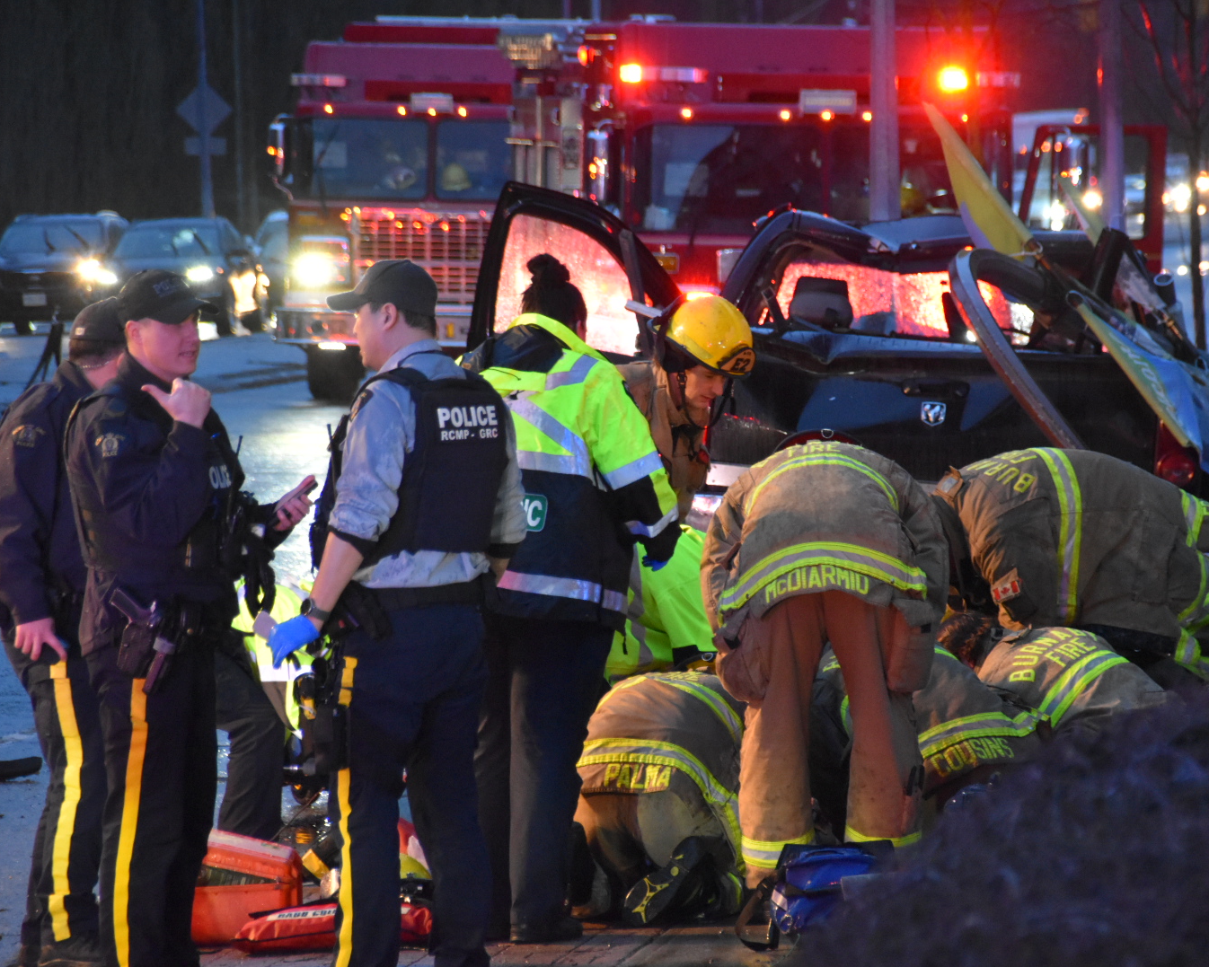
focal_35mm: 263
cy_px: 483
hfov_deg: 7.4
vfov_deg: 5.9
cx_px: 671
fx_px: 9396
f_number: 6
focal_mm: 155
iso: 4000
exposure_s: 1/125
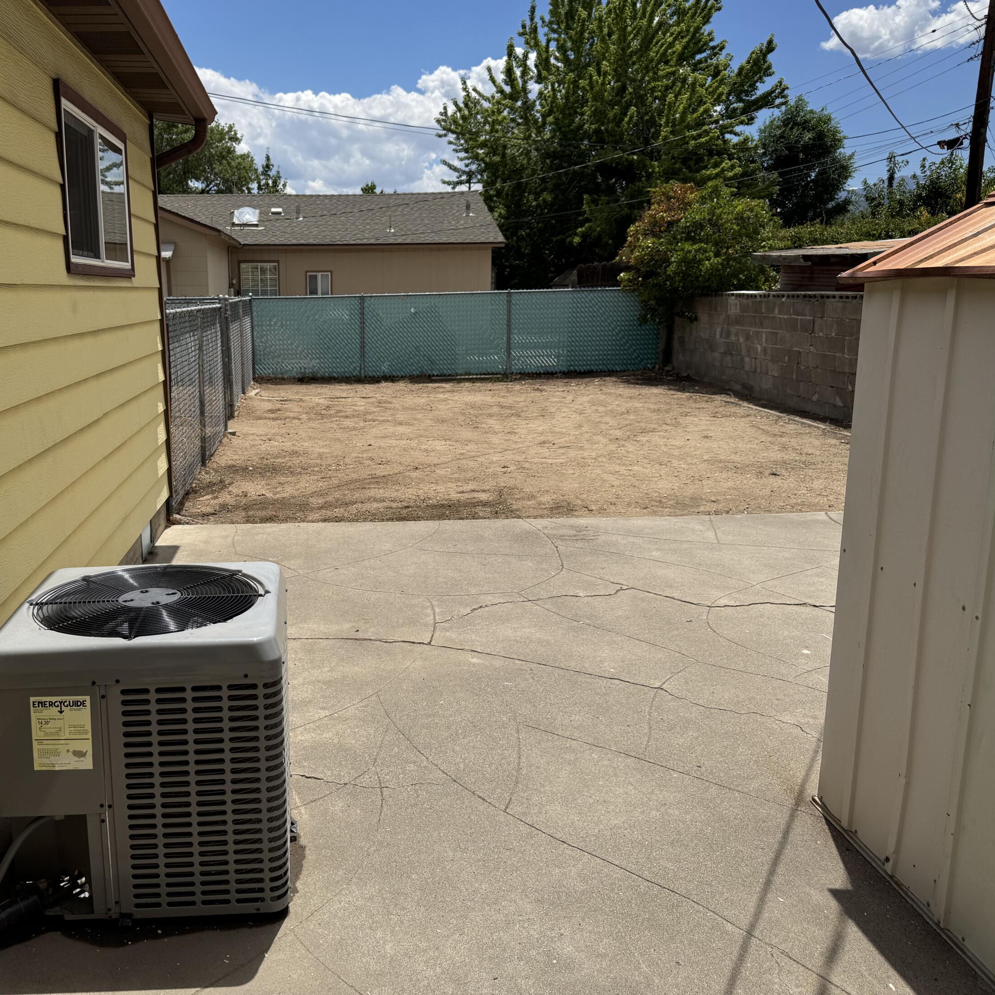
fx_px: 943
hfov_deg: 54.6
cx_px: 338
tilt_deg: -12.1
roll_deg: +0.9
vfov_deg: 55.6
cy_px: 487
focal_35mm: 29
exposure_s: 1/7937
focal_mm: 6.76
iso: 80
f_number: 1.78
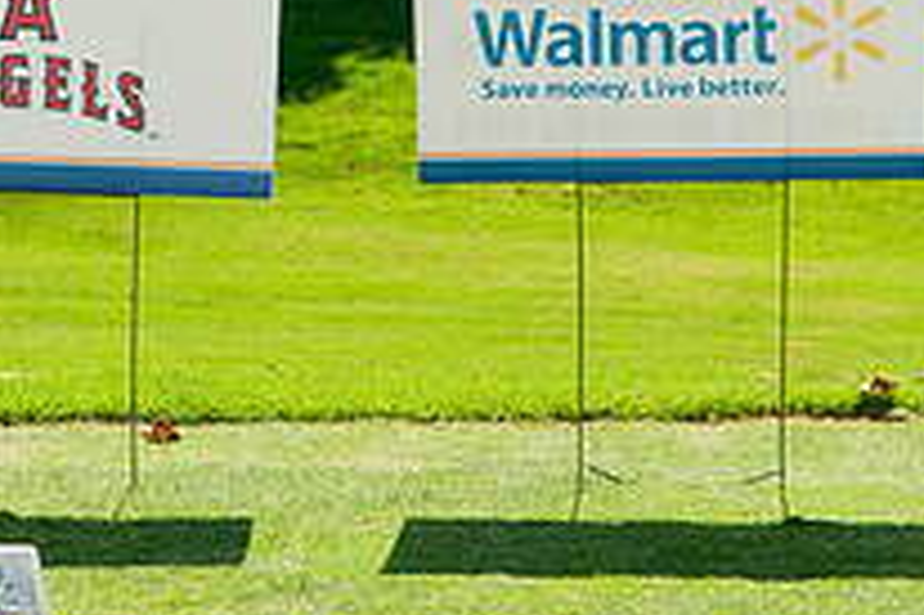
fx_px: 5950
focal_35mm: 232
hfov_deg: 8.9
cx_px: 363
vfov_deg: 5.9
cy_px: -70
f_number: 8
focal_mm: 55
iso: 400
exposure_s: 1/250
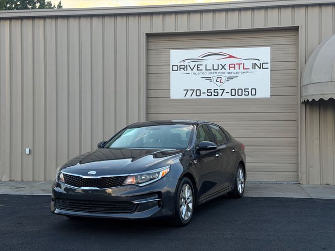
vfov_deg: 30.3
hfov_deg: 39.7
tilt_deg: +1.2
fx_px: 465
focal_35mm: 48
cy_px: 126
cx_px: 168
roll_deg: +0.5
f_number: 1.78
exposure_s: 1/266
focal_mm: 6.76
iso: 64
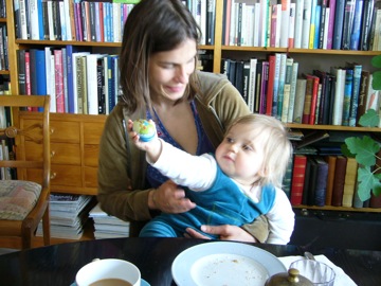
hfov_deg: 52.6
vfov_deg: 40.7
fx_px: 385
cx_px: 190
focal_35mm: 35
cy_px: 143
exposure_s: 1/15
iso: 125
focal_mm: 5.8
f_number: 2.8
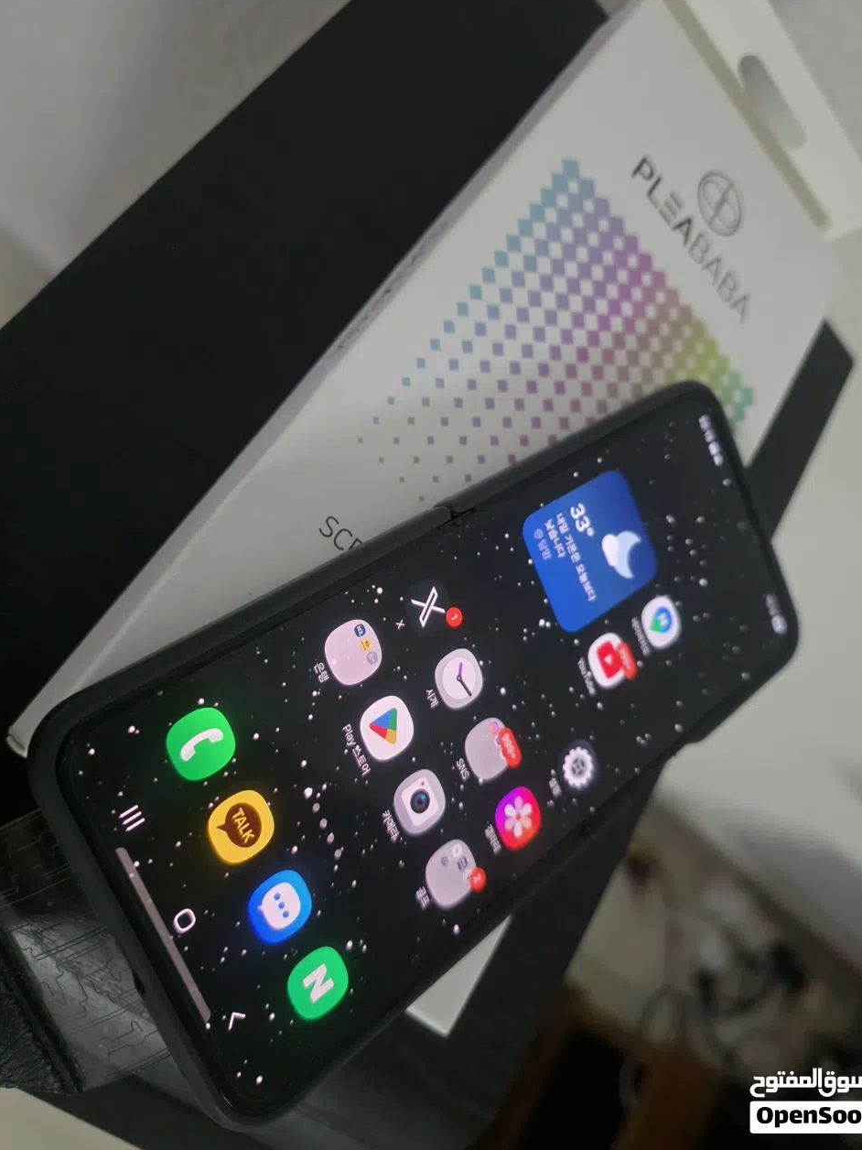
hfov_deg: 54.9
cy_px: 531
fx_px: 830
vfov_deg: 69.3
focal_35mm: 25
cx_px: 436
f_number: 1.7
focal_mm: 6.3
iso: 800
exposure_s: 1/120
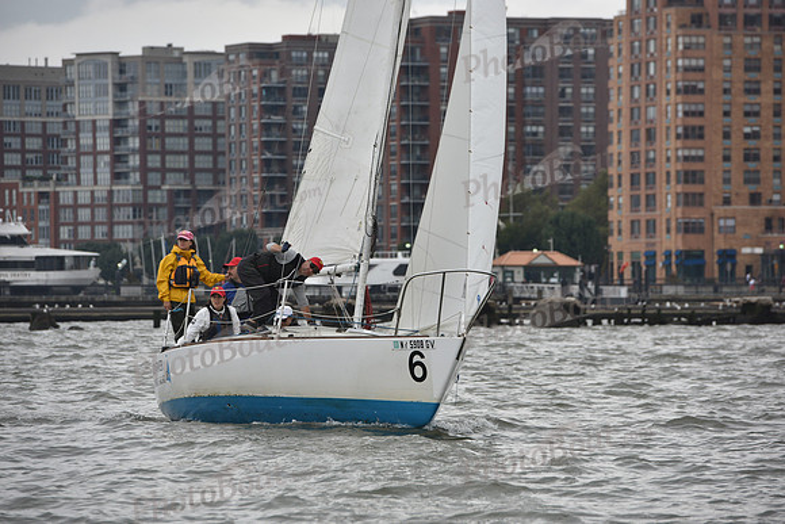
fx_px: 4362
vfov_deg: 6.9
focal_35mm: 200
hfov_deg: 10.3
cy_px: 262
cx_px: 392
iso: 400
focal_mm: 200
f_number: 6.3
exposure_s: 1/800
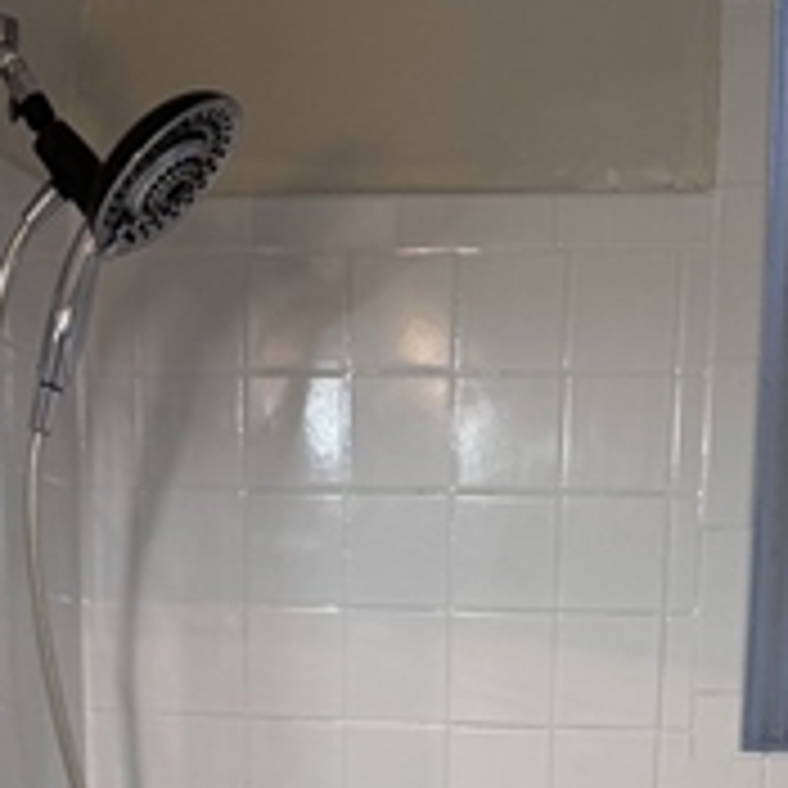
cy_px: 1450
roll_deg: -0.8
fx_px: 2395
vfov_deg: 15.7
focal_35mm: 93
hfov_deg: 18.6
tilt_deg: -17.4
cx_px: 509
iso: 125
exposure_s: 1/120
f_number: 1.78
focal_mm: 6.76
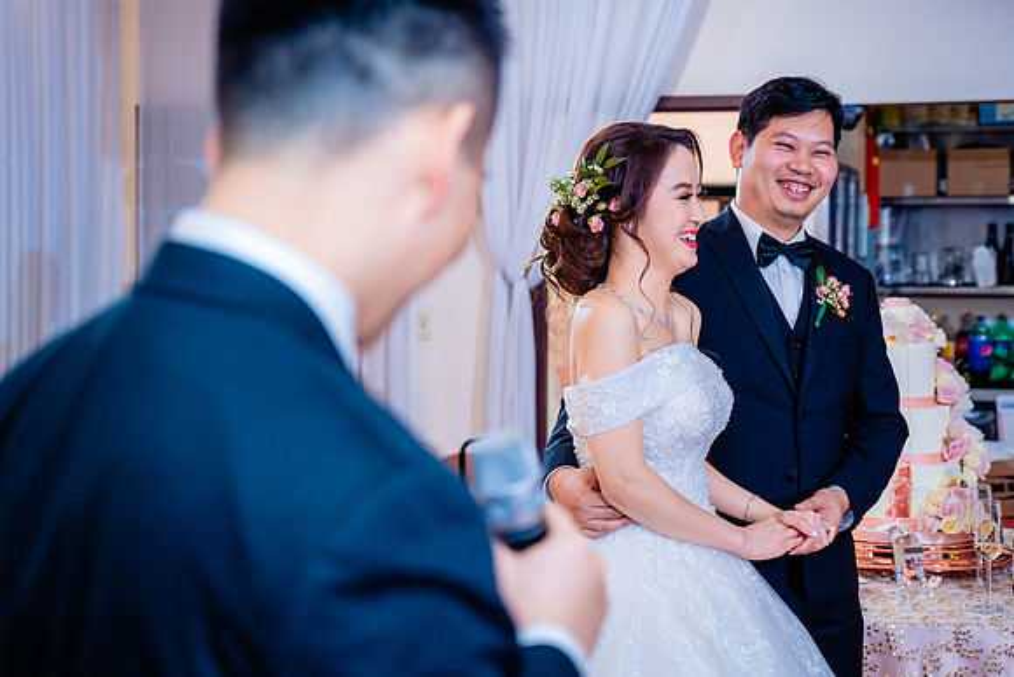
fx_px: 1806
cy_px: 294
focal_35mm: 64
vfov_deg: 21.2
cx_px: 554
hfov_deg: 31.4
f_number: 3.5
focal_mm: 53
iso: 800
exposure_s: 1/160
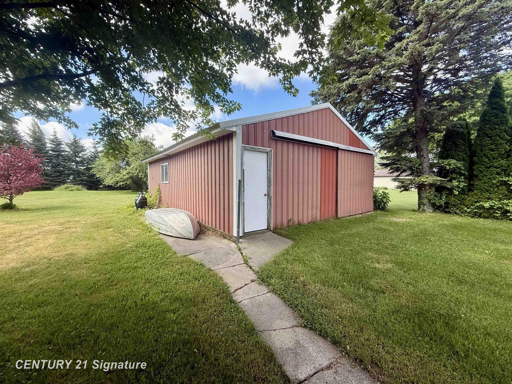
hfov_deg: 102.1
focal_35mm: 14
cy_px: 192
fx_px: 207
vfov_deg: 85.7
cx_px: 256
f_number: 2.2
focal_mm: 2.22
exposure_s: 1/625
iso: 64
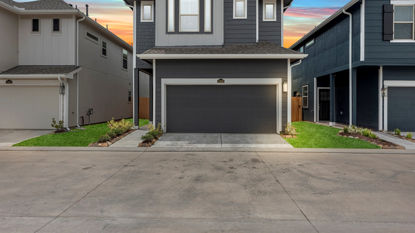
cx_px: 208
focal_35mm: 19
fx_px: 209
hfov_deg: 89.6
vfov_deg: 58.0
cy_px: 96
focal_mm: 18
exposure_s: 1/60
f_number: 9
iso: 100
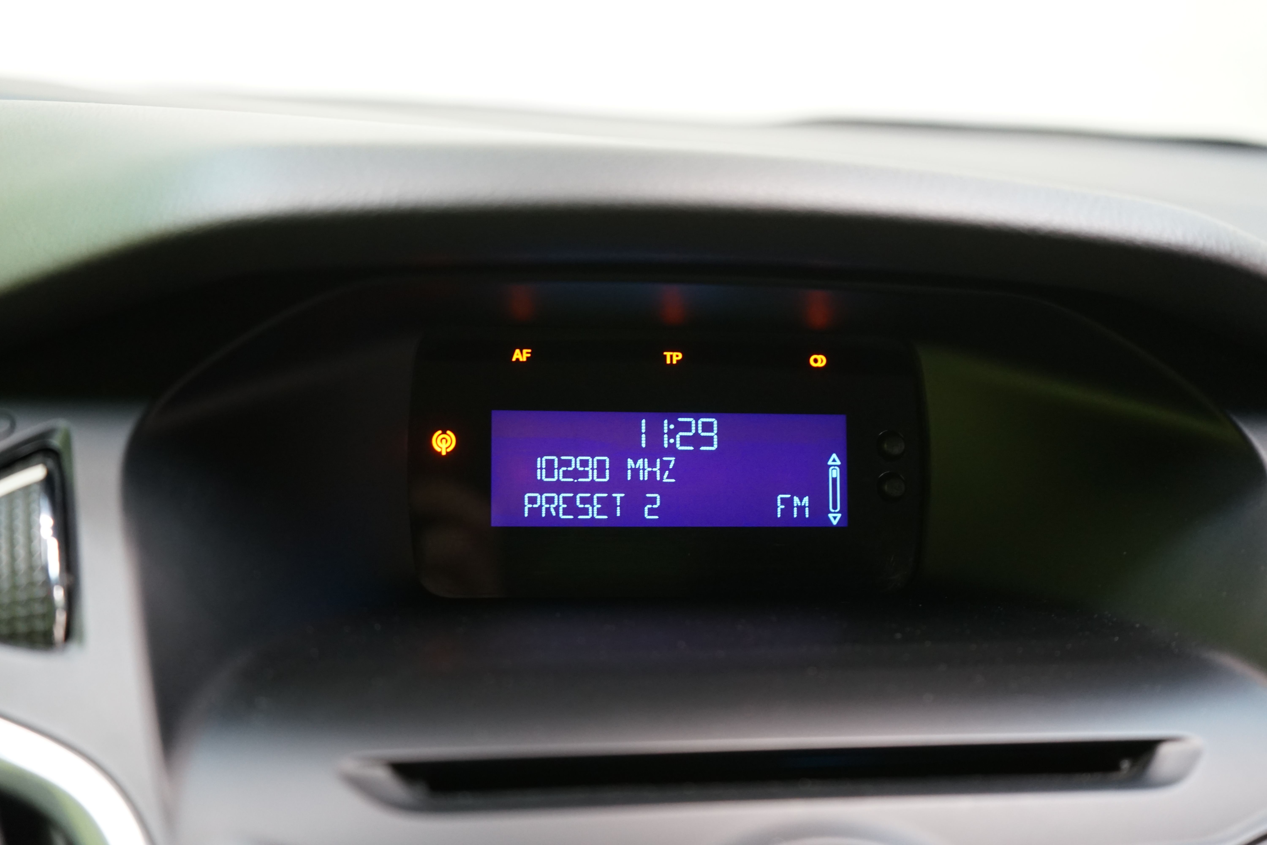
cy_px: 422
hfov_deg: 46.4
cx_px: 634
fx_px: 1478
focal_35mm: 42
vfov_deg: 31.9
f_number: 4.5
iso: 1600
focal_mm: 42
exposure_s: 1/30
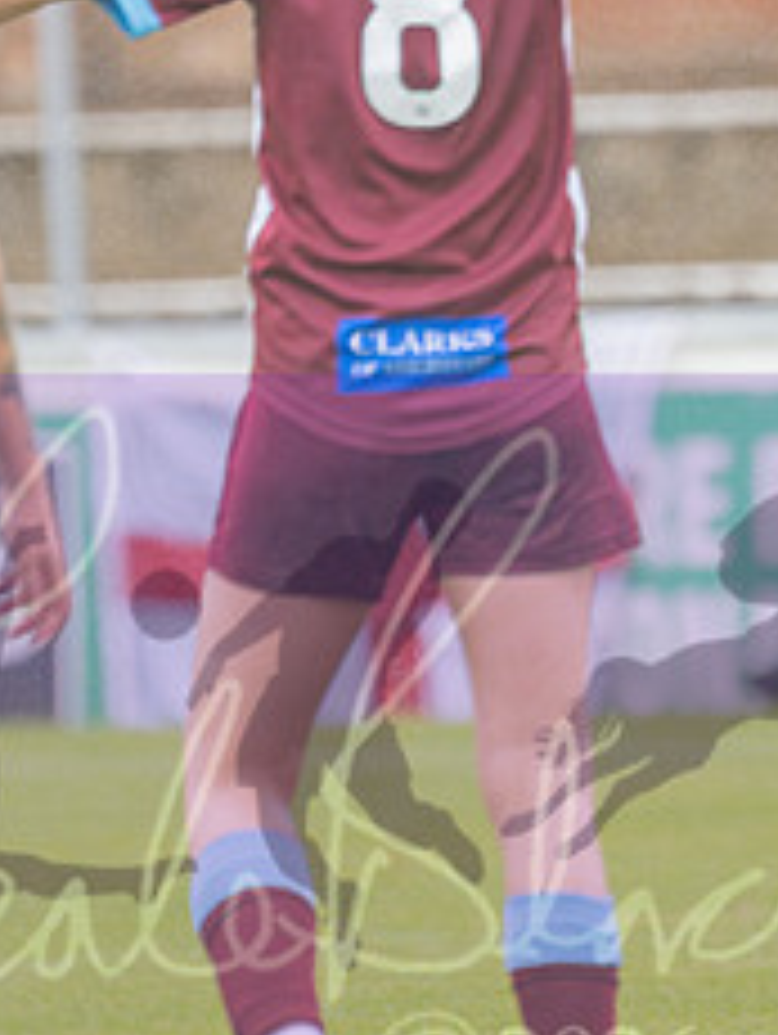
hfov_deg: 1.2
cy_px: 324
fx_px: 37958
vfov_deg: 1.6
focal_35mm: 1269
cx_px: 664
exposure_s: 1/1600
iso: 360
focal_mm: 300
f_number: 2.8
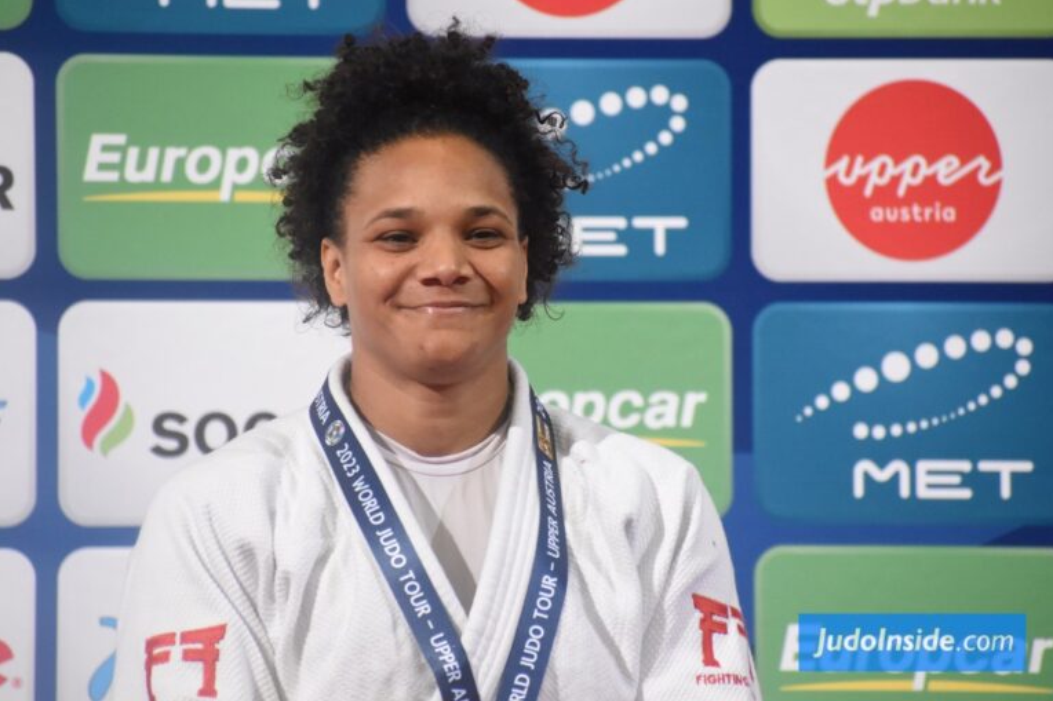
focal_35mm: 392
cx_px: 528
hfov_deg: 5.3
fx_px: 11463
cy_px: 350
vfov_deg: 3.5
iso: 3200
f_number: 6
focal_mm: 260
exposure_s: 1/800
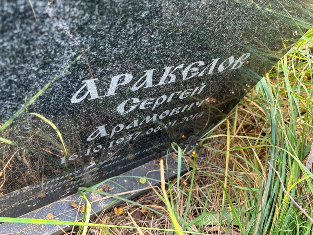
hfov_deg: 67.3
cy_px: 118
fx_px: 235
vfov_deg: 53.1
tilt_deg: -48.5
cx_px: 156
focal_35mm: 26
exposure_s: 1/60
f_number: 1.6
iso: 160
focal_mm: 5.96
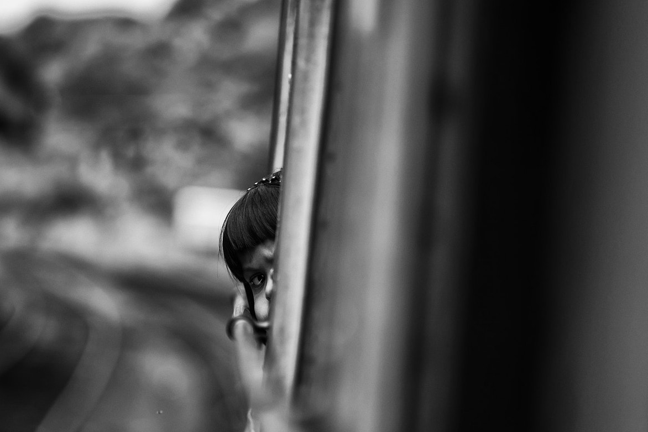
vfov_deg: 11.8
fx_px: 2088
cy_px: 269
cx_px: 248
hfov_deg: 17.6
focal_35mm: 116
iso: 100
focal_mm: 85
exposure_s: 1/1000
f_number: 1.8
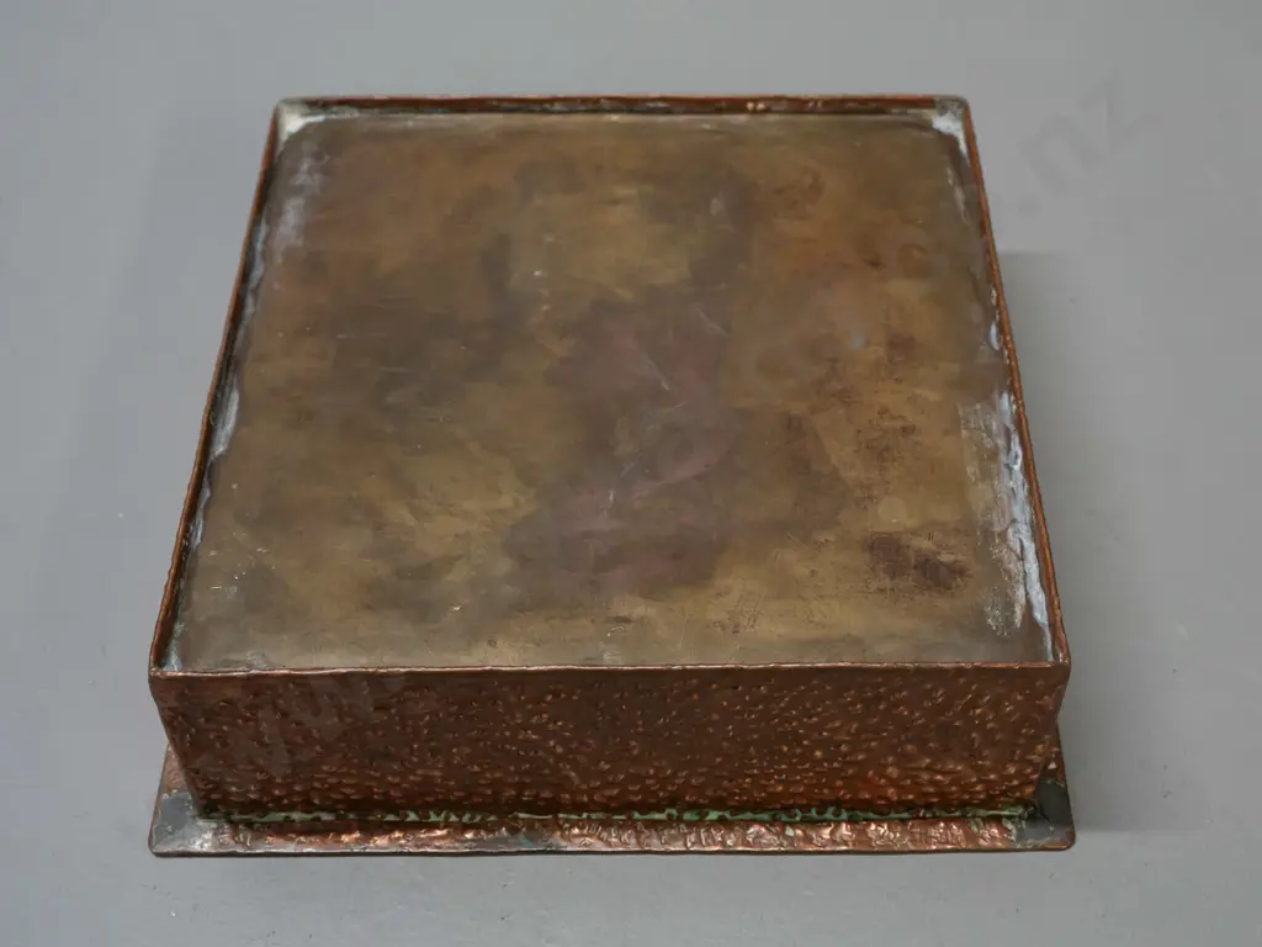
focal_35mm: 46
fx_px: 1677
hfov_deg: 41.2
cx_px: 631
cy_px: 474
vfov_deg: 31.5
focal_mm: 23
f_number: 5
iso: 2500
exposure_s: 1/160
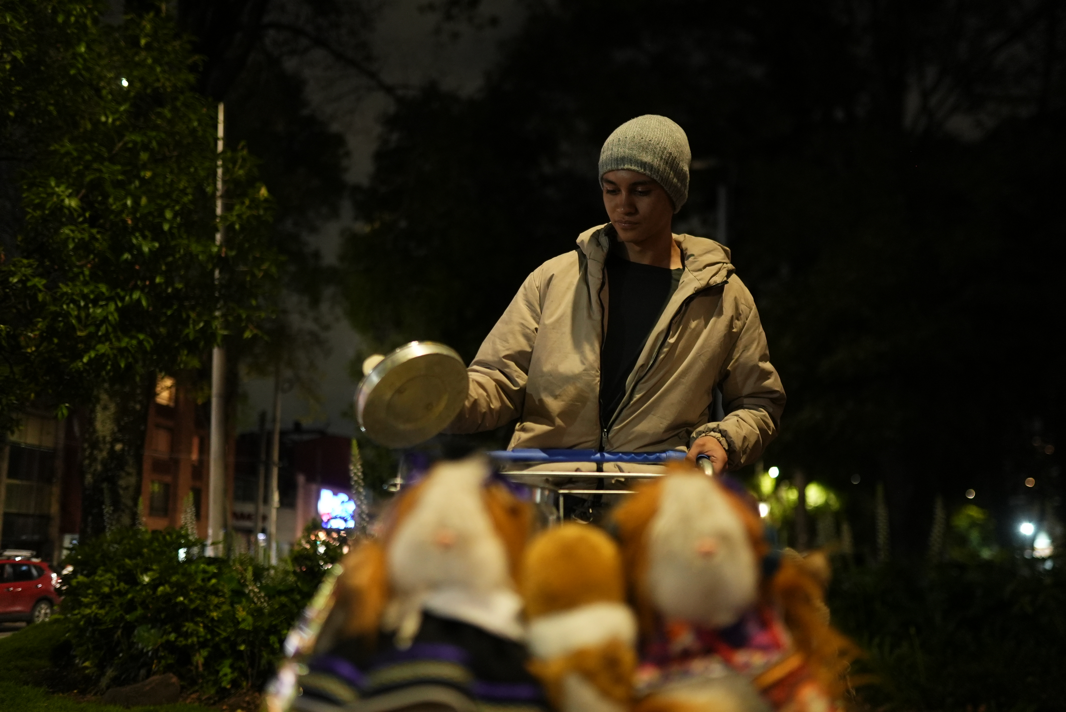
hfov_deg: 54.4
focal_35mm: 35
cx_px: 533
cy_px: 356
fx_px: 1037
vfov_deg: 37.9
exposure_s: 1/125
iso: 3200
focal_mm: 35
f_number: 1.4
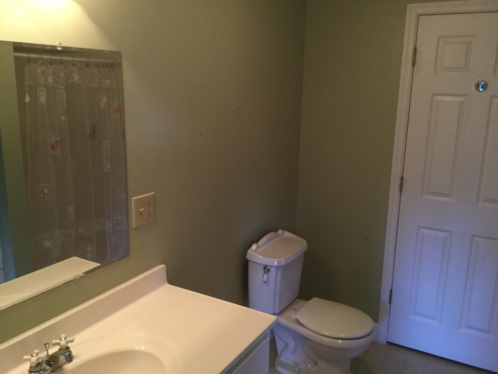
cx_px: 249
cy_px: 187
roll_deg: -3.3
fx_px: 446
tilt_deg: -12.9
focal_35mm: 31
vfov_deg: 45.4
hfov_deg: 58.4
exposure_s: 1/30
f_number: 2.4
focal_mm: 3.3
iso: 125
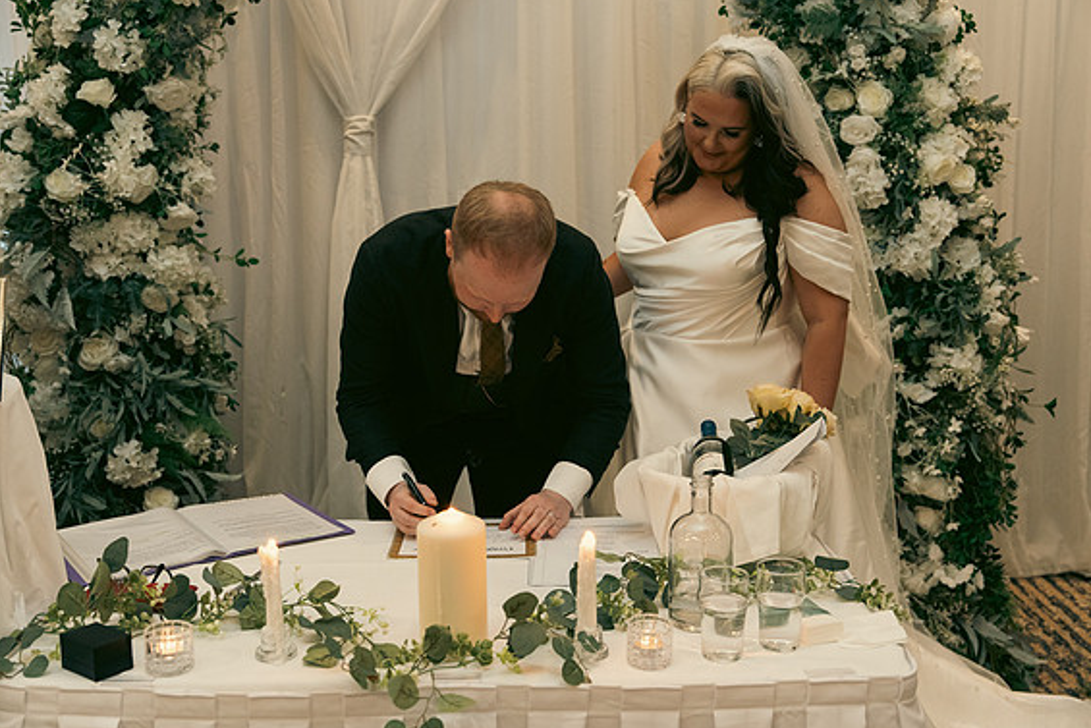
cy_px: 364
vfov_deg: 35.1
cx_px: 554
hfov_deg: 50.7
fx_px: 1152
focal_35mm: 38
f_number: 3.5
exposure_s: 1/160
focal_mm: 37
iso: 2500
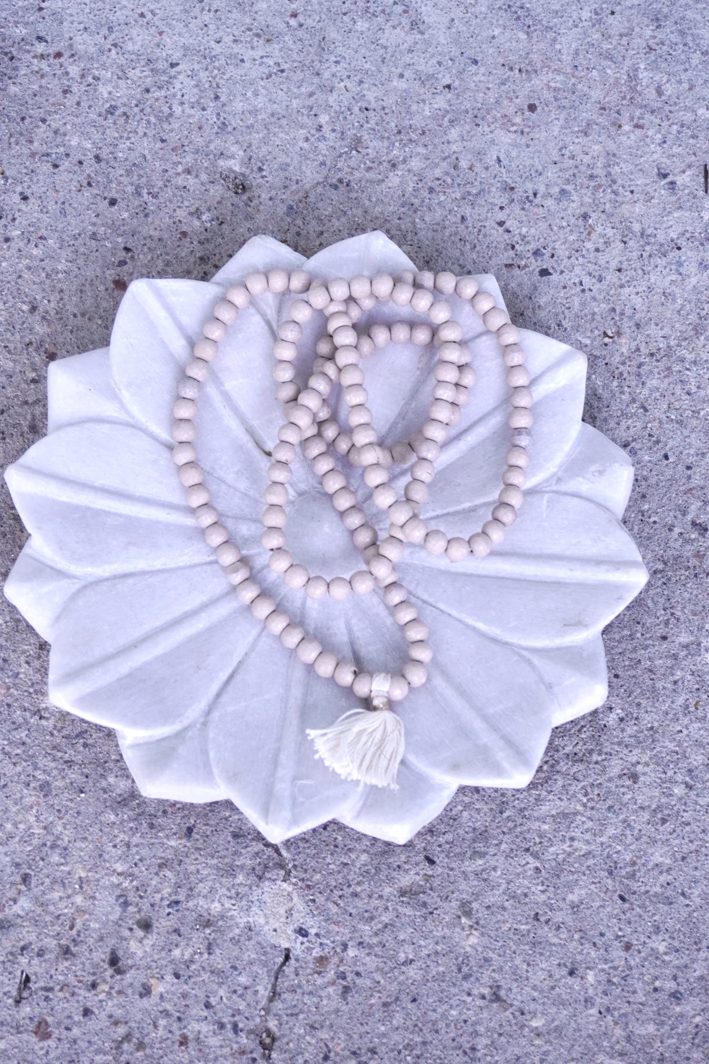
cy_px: 532
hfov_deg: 28.1
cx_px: 354
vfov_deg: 41.1
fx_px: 1418
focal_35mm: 48
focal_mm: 32
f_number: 5
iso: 800
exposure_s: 1/160
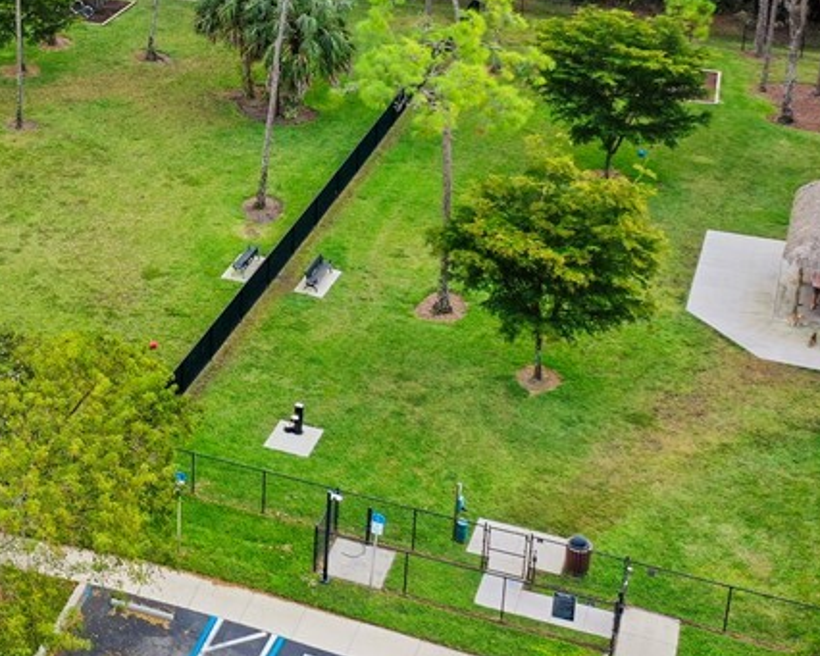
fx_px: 1626
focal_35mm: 67
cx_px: 137
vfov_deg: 22.4
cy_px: 92
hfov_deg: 27.6
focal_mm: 10.26
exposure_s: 1/120
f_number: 4
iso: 100
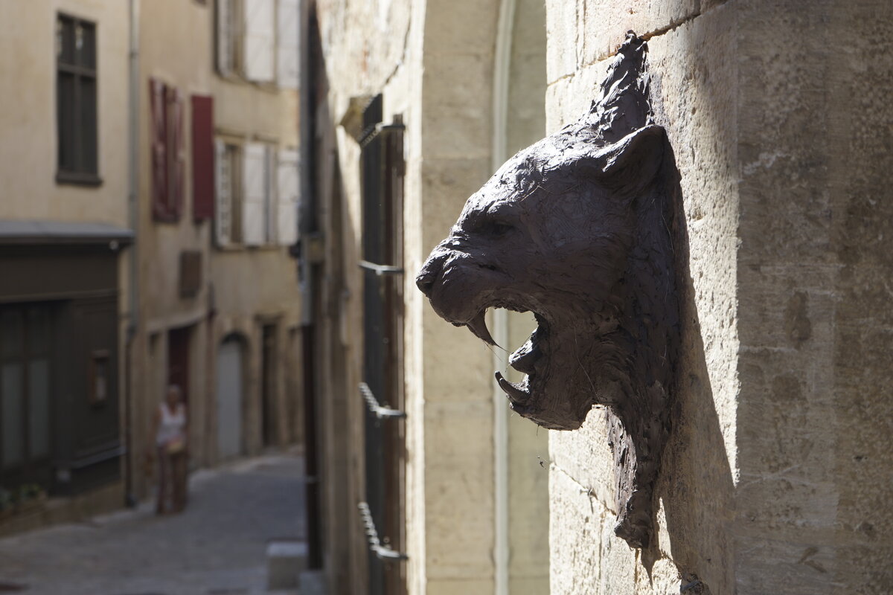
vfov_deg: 20.3
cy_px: 298
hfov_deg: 30.1
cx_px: 446
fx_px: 1662
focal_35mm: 67
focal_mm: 67
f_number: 7.1
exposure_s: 1/100
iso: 100
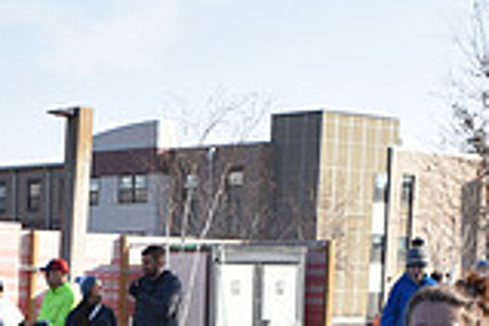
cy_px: 531
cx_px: -160
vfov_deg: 10.3
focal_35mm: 128
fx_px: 1739
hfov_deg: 15.2
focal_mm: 35
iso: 280
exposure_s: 1/250
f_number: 8
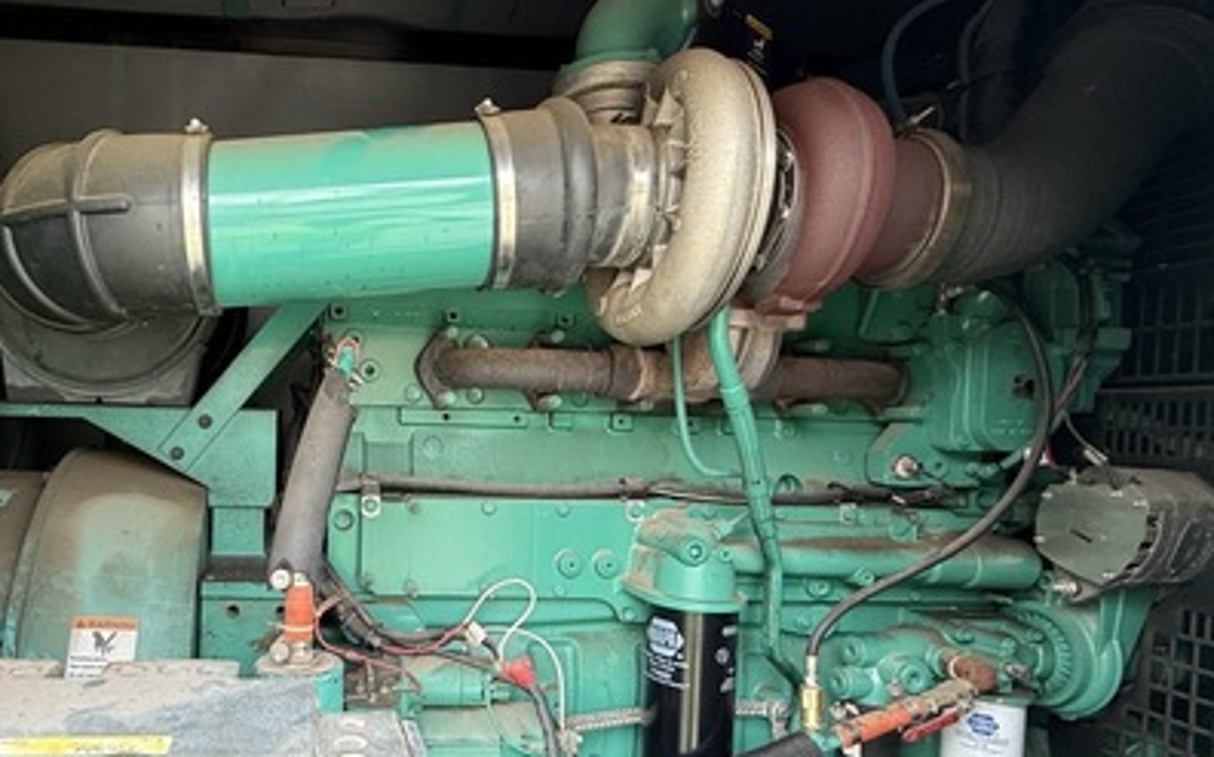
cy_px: 444
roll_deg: -1.5
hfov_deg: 71.5
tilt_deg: -2.2
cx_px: 359
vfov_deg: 50.8
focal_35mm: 24
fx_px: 794
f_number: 2.2
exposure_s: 1/99
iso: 100
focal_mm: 2.22
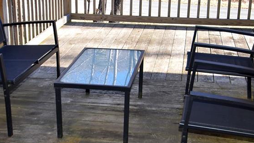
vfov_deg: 17.5
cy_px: 76
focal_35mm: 69
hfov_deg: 30.5
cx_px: 98
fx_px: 465
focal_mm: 24
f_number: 4
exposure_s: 1/200
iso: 200
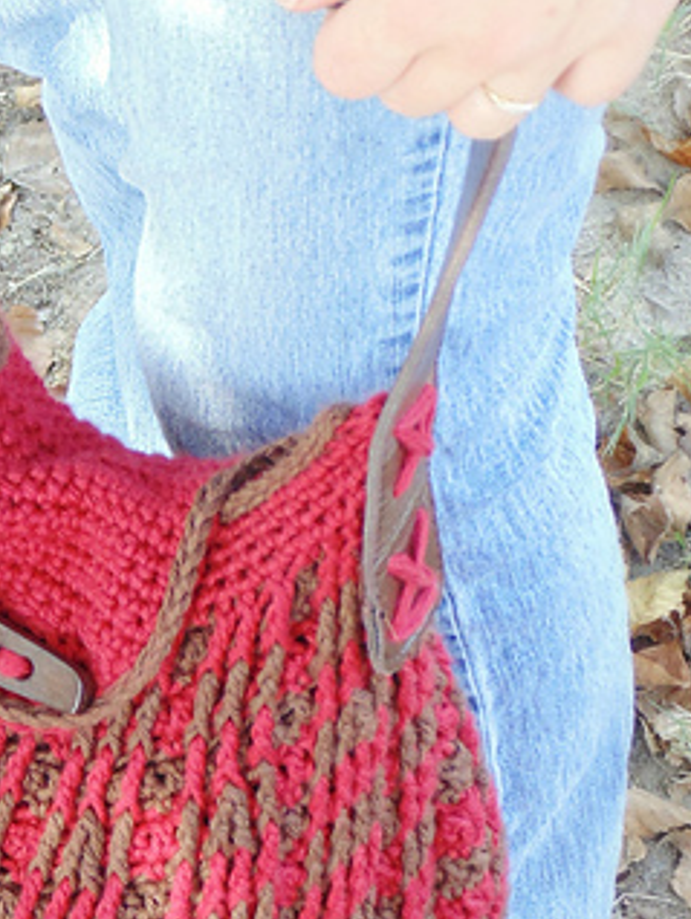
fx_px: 5236
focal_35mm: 197
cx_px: 197
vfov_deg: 10.0
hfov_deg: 7.5
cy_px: 595
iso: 100
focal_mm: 17.5
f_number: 4.6
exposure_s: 1/30
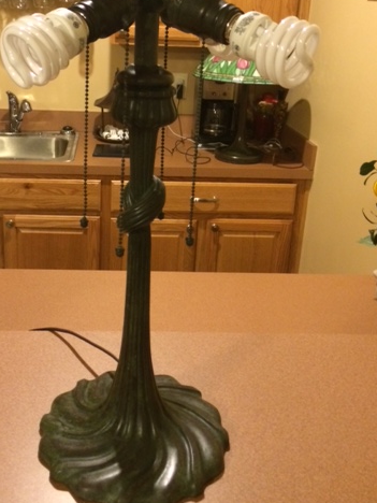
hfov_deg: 34.9
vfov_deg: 45.4
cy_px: 190
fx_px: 595
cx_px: 136
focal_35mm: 41
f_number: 2.2
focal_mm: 4.12
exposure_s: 1/15
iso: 400
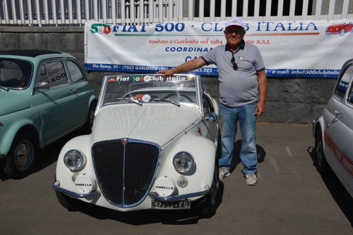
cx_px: 176
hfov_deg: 53.2
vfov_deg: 36.8
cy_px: 118
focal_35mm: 36
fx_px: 353
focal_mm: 24
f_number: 10
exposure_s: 1/500
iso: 100
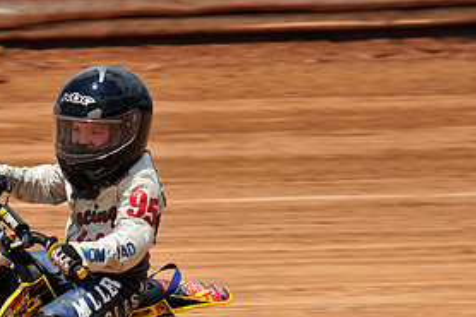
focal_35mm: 418
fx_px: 5523
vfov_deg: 3.3
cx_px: 14
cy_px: 267
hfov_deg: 4.9
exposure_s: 1/400
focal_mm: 200
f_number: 11
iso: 200
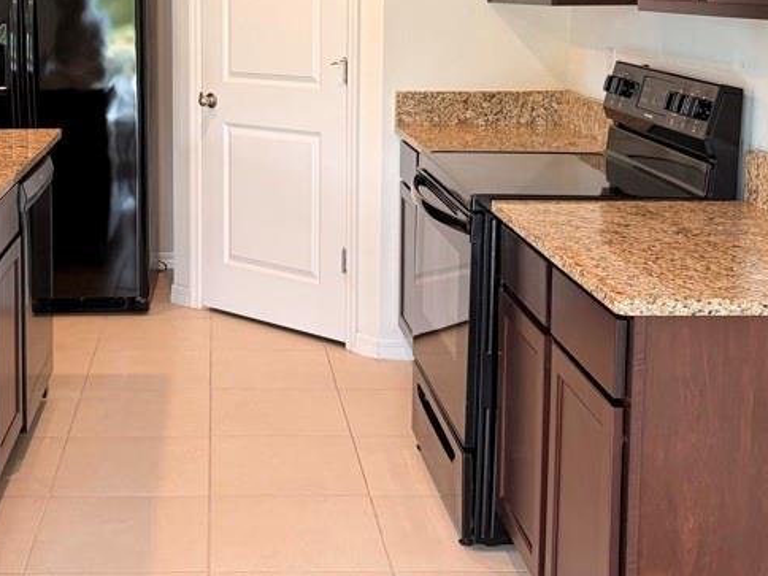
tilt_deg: -4.7
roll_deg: +0.1
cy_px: 94
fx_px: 1220
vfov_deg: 26.0
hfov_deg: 34.5
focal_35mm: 55
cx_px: 235
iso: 100
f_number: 1.6
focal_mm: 5.96
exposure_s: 1/60
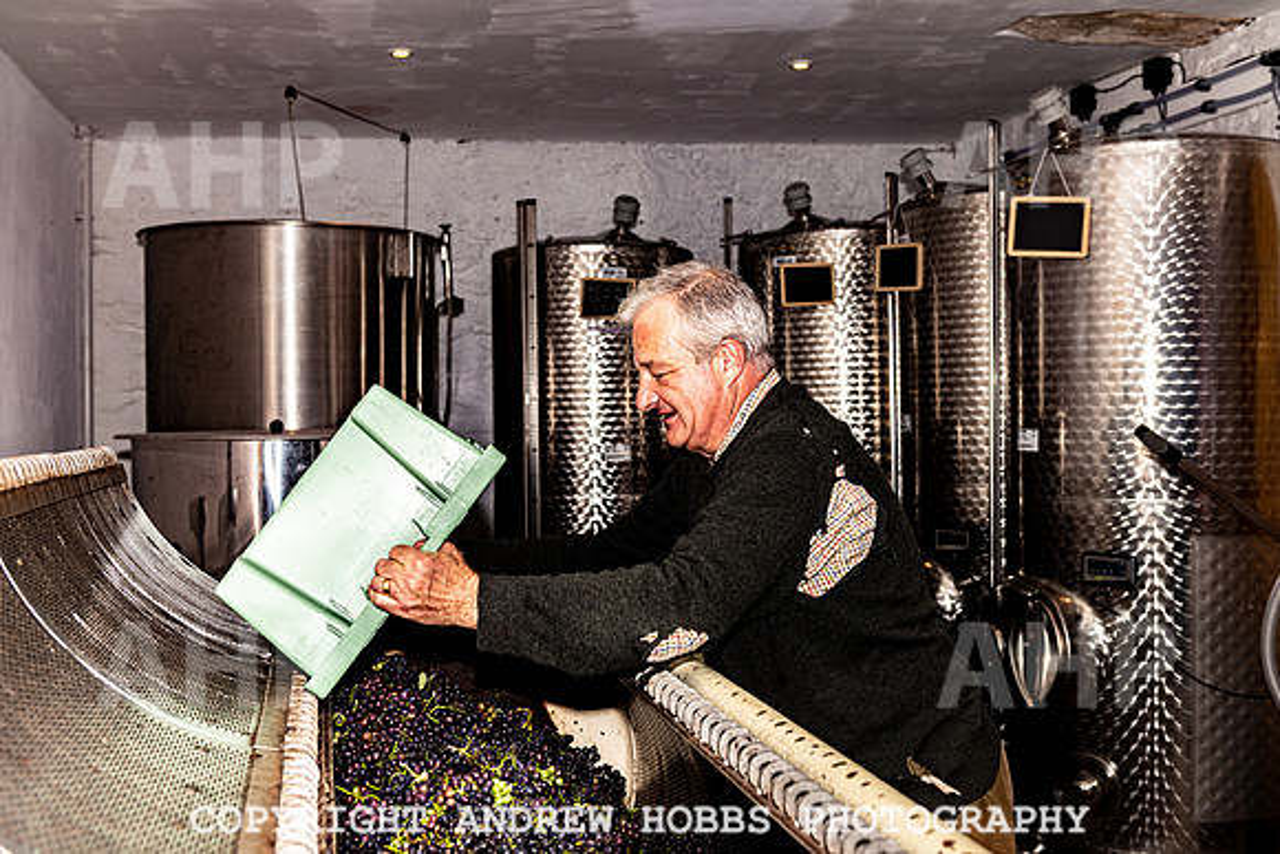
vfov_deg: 33.4
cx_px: 640
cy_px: 427
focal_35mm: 40
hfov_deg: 48.4
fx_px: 1426
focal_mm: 38
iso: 64
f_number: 5
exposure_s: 1/250
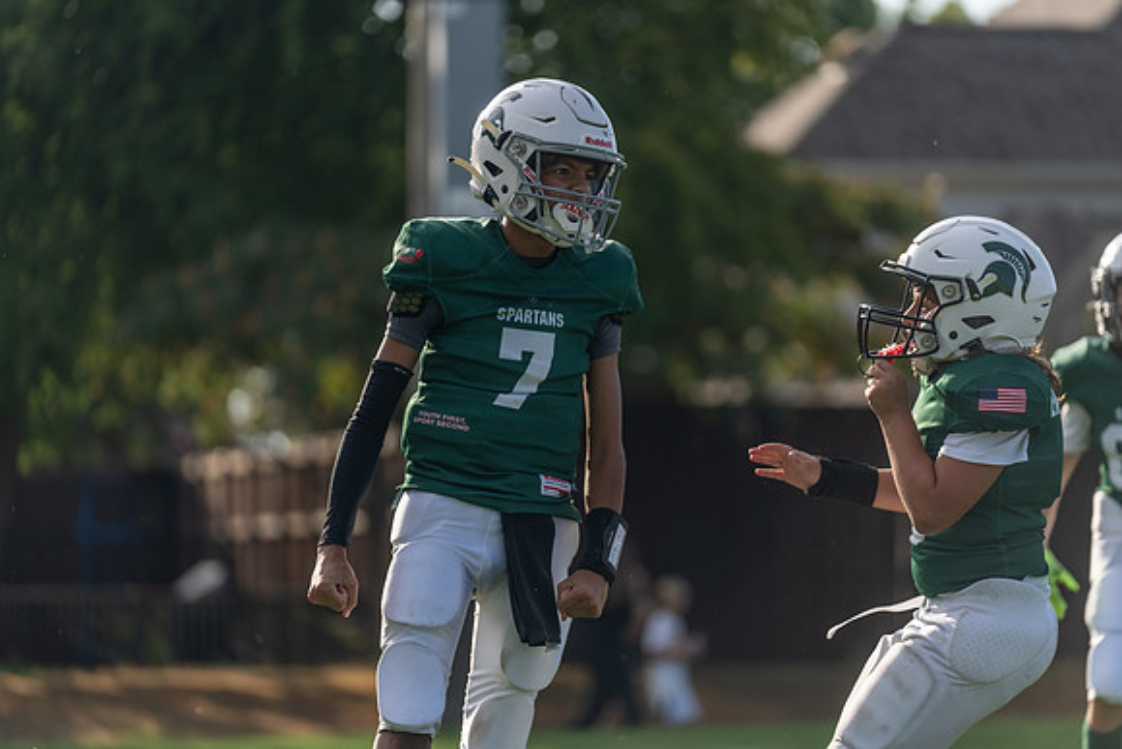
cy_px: 374
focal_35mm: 170
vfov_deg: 8.1
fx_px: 5299
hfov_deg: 12.1
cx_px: 561
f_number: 2.8
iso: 100
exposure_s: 1/2500
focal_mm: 170
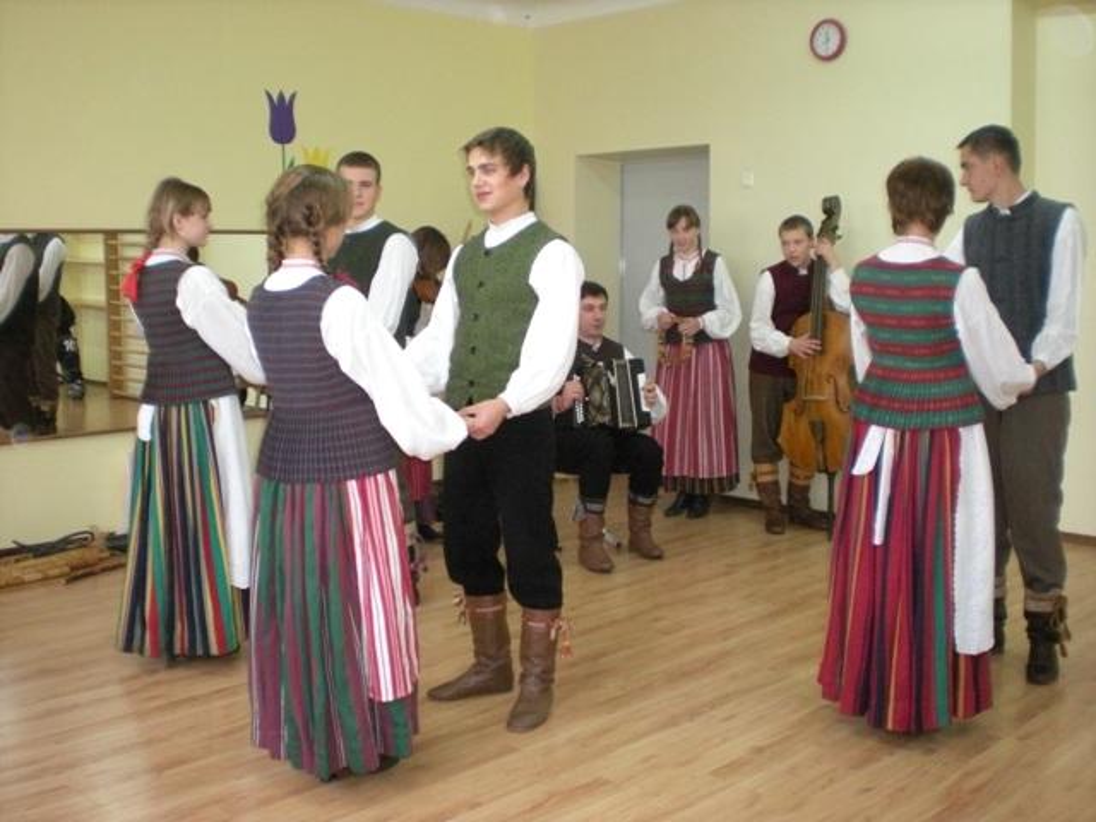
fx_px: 1203
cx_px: 548
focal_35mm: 38
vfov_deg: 37.7
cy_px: 411
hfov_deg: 49.0
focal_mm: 6.3
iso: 400
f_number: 3.1
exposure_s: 1/61.6
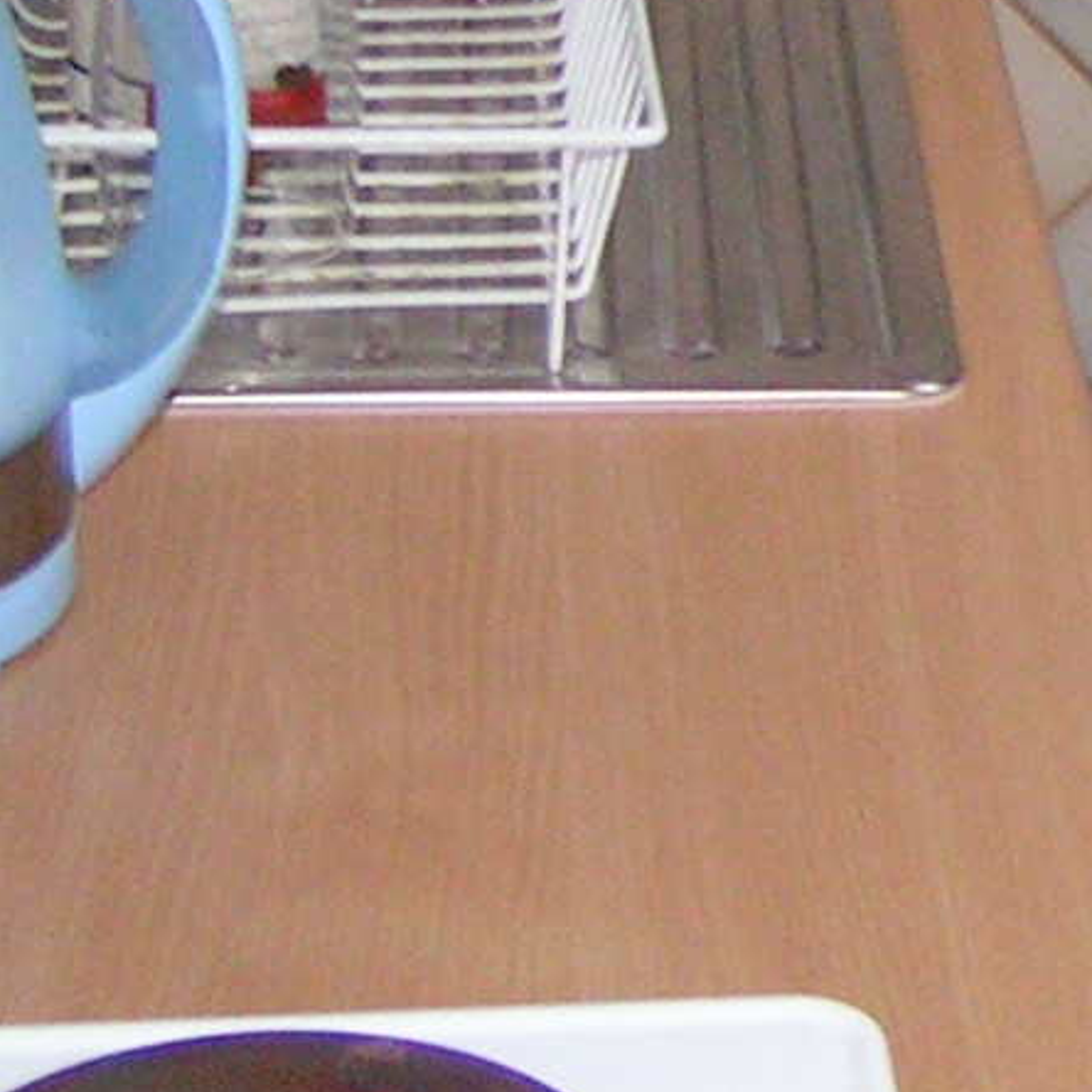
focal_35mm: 155
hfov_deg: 10.7
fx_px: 5532
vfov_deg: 11.0
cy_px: -411
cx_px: 1805
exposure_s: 1/40
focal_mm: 5.8
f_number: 2.8
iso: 200
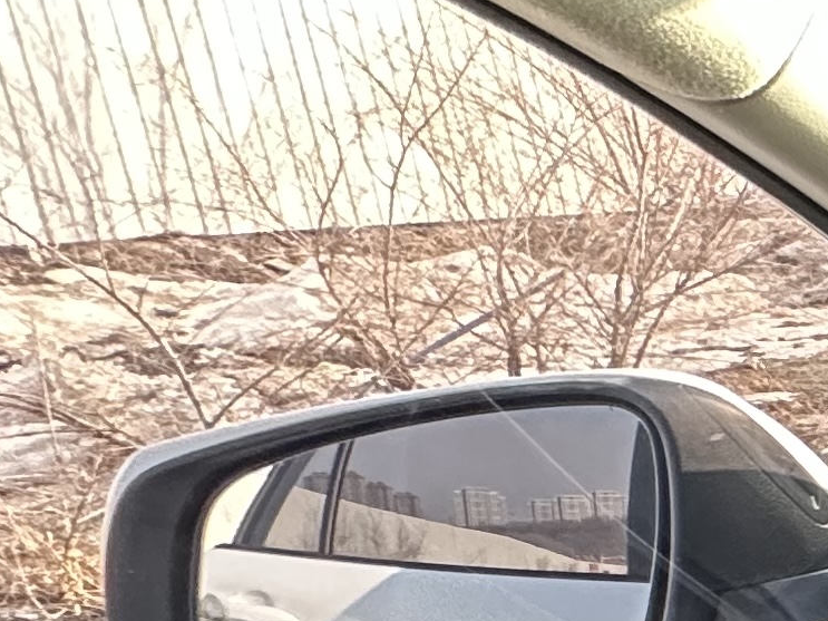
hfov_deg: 13.1
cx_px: 2244
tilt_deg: -14.4
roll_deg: -0.8
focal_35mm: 76
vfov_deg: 18.8
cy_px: 635
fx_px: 1818
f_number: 2.2
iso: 200
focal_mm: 2.22
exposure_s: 1/99
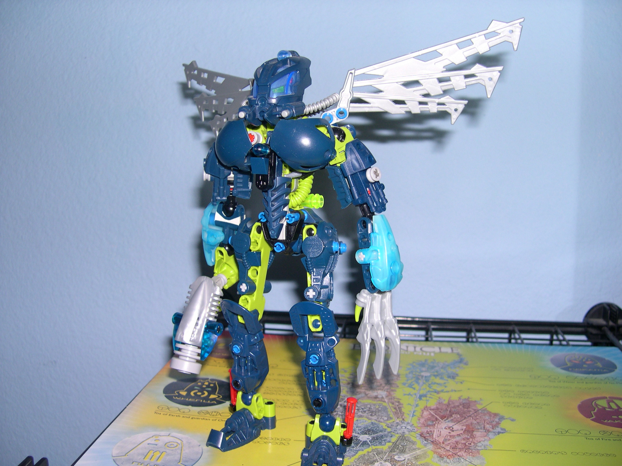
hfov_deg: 49.0
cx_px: 311
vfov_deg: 37.7
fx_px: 683
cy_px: 233
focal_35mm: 38
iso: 100
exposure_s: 1/60
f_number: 2.8
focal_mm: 8
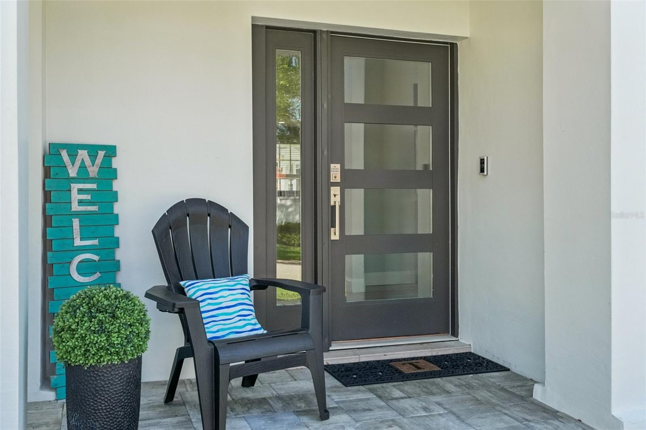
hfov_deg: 53.1
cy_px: 215
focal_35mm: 36
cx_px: 323
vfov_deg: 36.9
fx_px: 646
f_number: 8
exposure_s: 1/320
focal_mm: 24
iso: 640
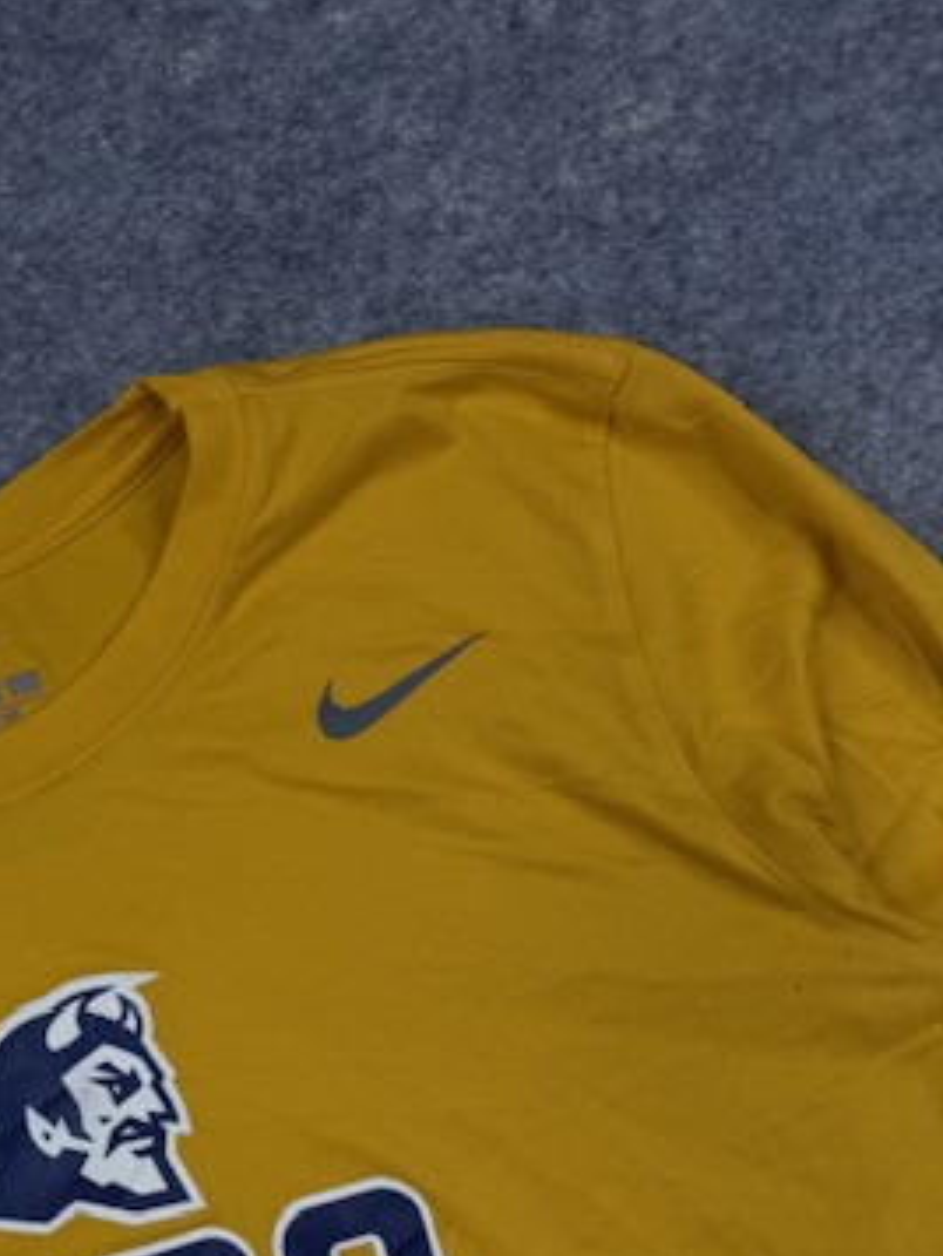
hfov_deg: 32.1
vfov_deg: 42.5
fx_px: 1561
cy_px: 939
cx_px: 102
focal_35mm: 43
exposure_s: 1/481
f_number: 1.78
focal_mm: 6.76
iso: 80
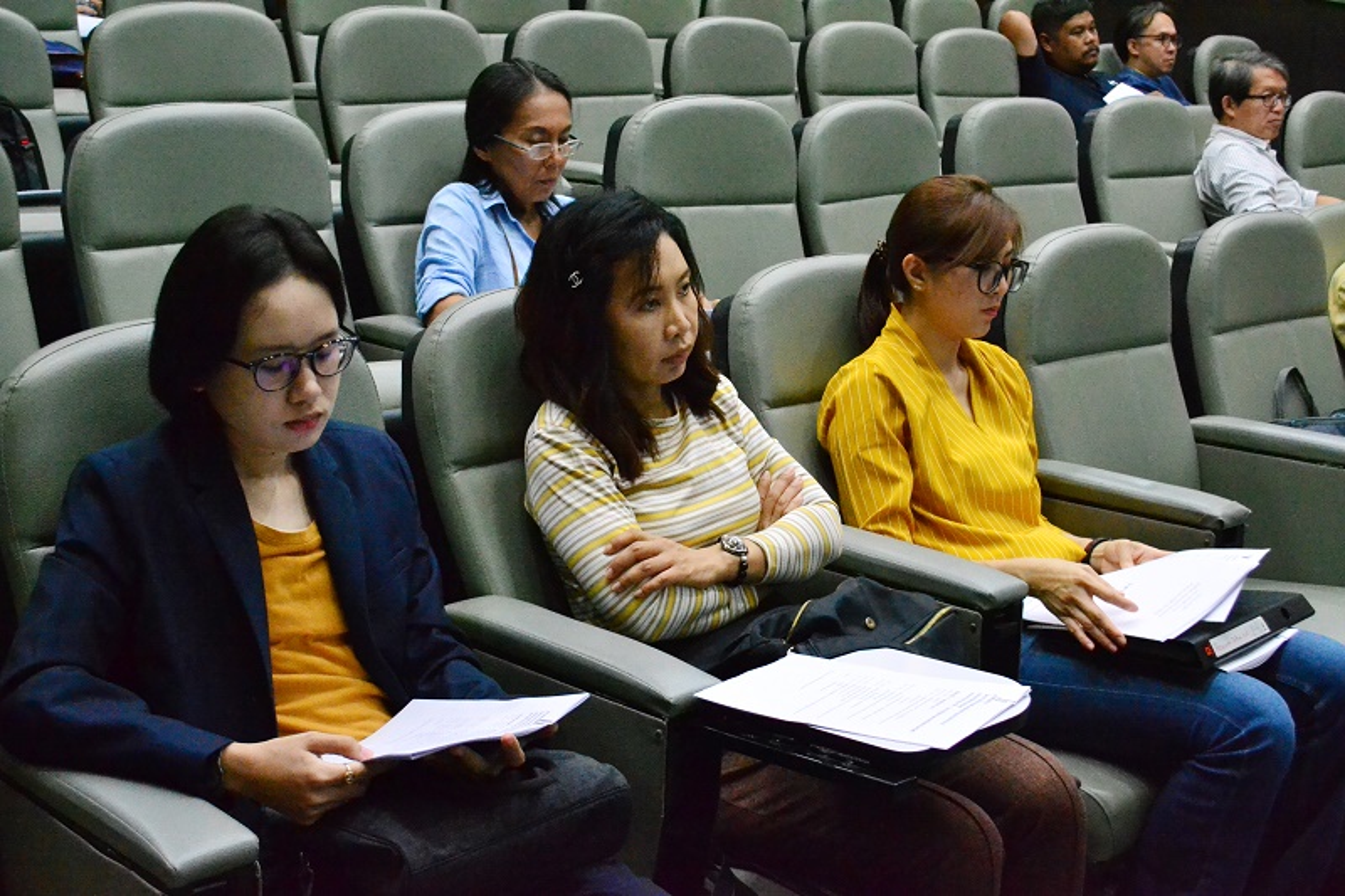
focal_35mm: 48
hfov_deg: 41.1
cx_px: 672
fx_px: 1793
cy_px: 448
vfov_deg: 28.1
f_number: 4.8
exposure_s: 1/80
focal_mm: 32
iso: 6400
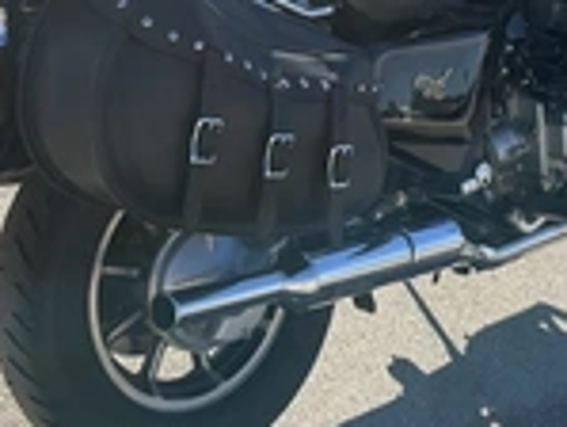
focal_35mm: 78
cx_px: 354
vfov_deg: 18.8
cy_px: 99
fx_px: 1279
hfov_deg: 24.9
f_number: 1.8
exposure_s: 1/997
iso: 25
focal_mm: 3
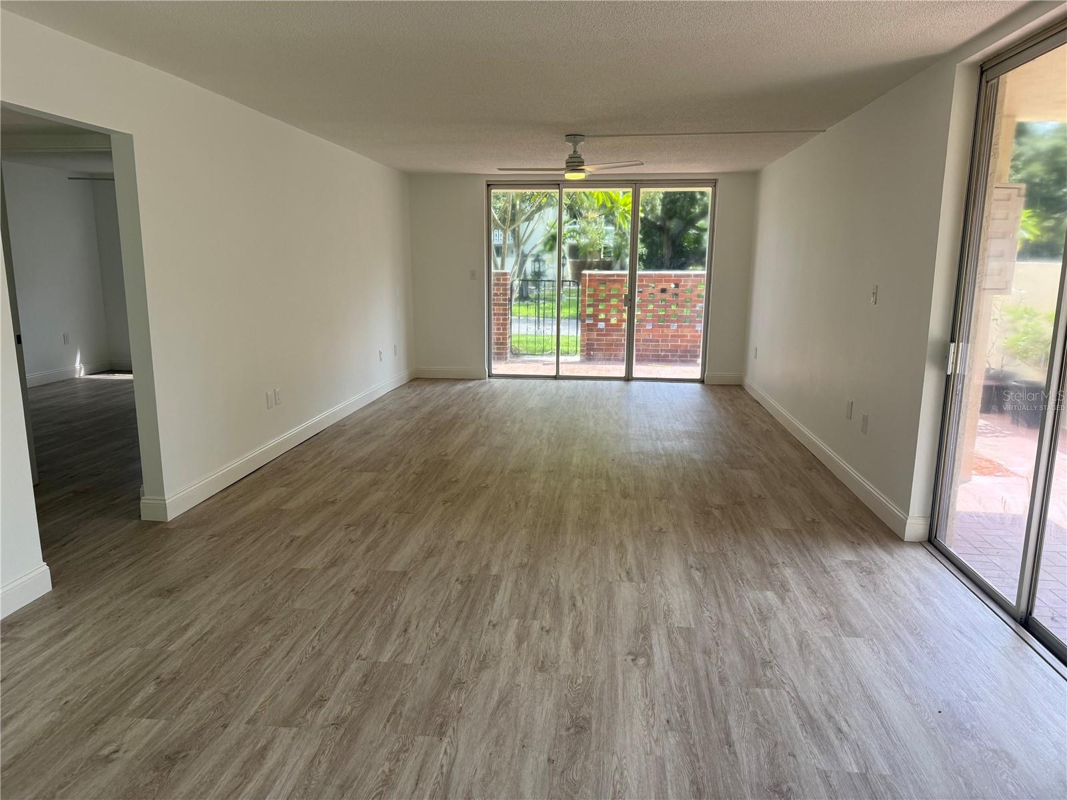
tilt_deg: -9.6
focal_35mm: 24
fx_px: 740
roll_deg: -0.5
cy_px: 400
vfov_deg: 56.8
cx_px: 534
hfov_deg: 71.6
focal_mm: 6.76
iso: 100
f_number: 1.78
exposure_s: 1/267
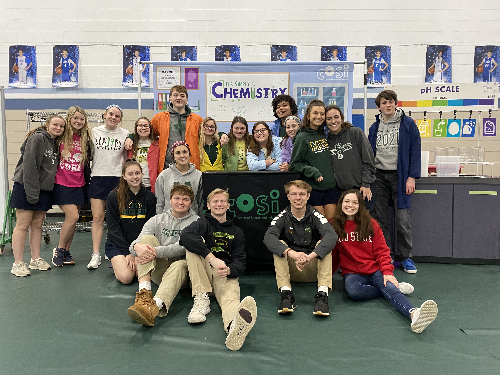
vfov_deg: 53.1
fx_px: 376
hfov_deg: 67.3
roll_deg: +0.1
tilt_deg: -3.9
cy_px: 188
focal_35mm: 26
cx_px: 250
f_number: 1.8
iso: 400
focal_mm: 4.25
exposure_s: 1/60
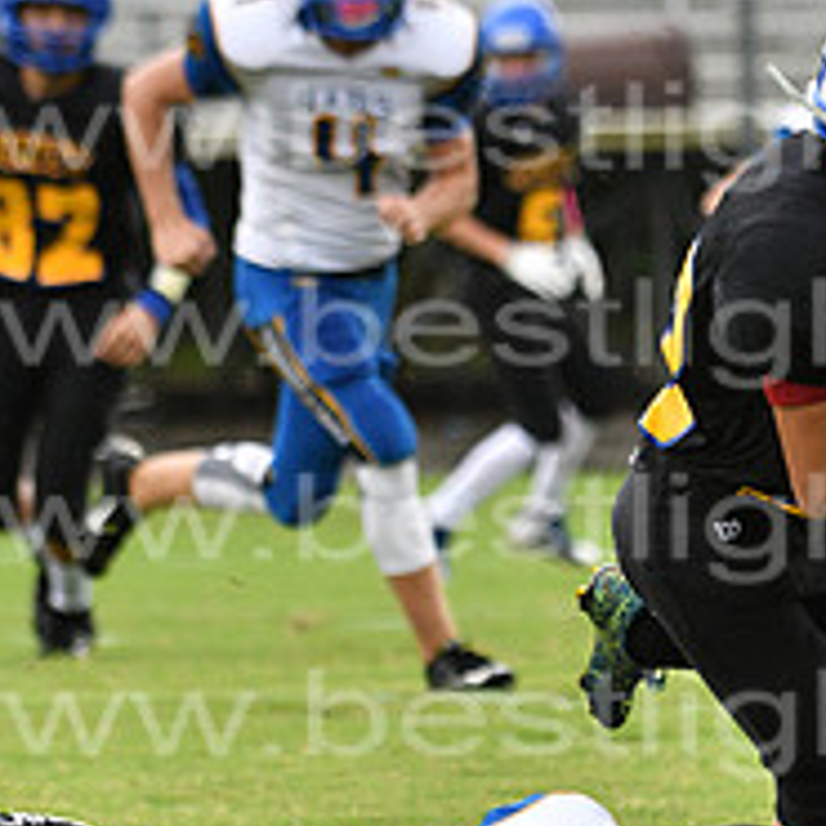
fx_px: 15118
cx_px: 889
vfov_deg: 3.1
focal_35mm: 560
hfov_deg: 3.1
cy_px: 431
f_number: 3.5
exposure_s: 1/2500
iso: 800
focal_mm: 140
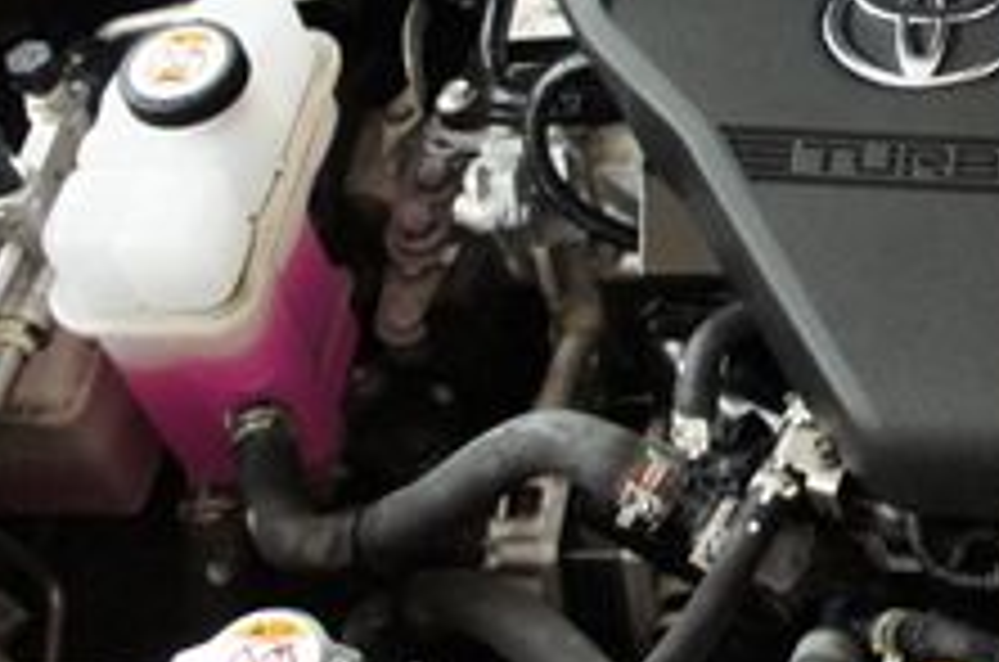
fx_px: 2160
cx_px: 1354
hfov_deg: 22.7
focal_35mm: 78
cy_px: 18
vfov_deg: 17.1
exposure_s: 1/25
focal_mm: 18
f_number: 3.5
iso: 1600
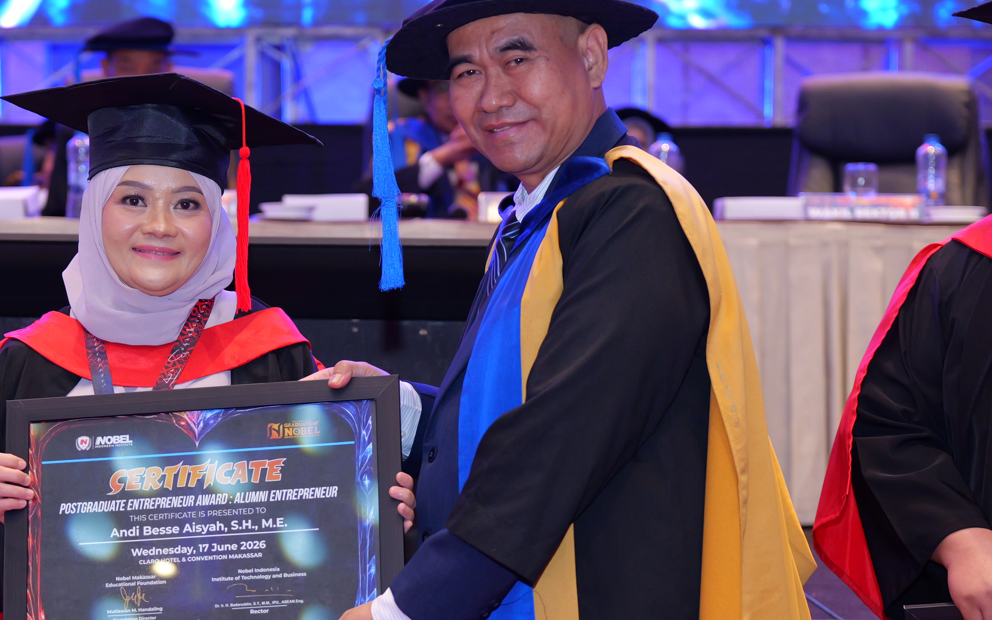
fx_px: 2758
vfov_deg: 12.8
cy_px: 371
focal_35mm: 102
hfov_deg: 20.3
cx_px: 358
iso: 2500
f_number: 2.8
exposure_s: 1/125
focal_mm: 60
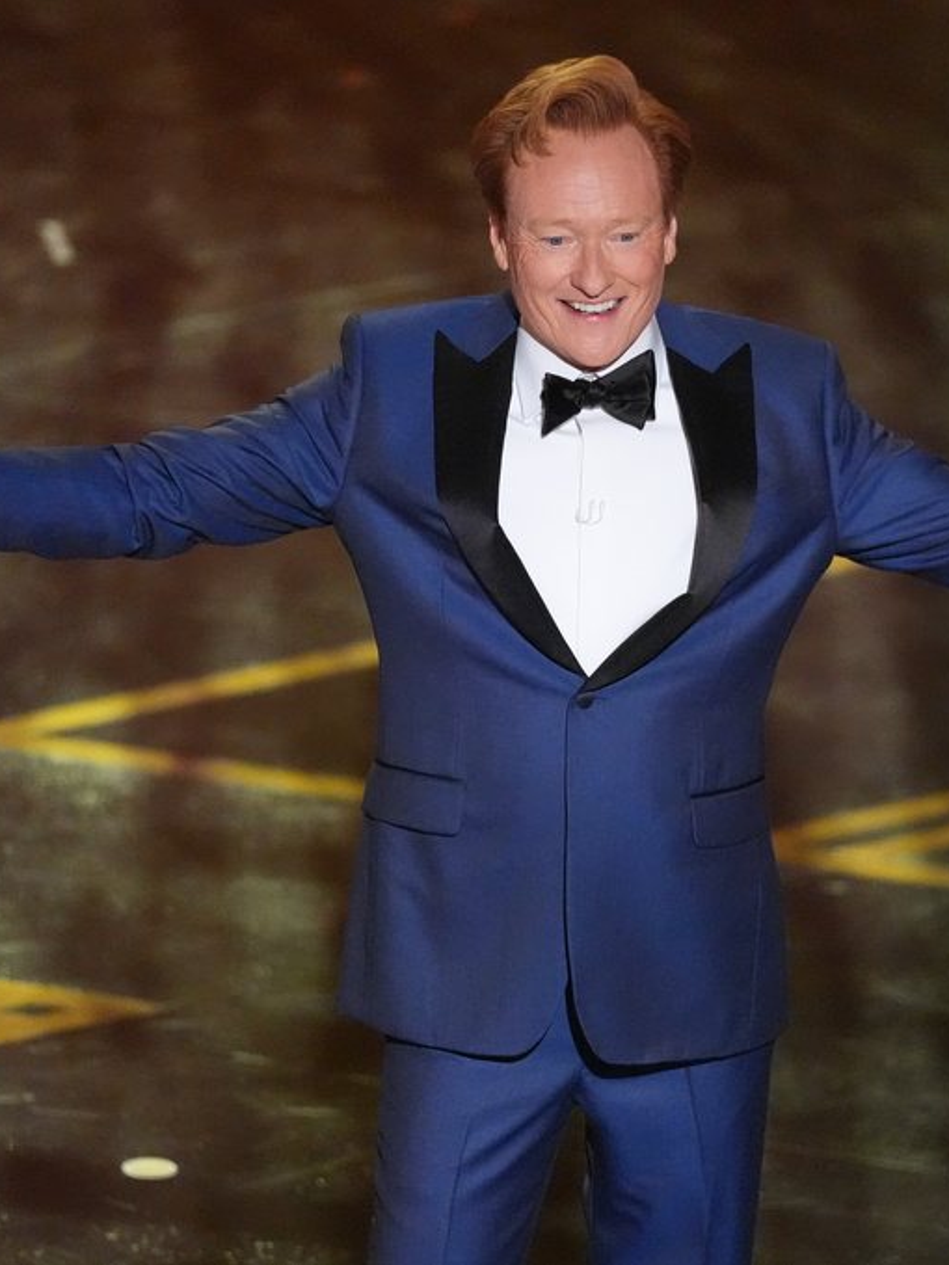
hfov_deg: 1.7
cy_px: 632
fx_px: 31765
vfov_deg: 2.3
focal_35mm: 869
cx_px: 571
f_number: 4
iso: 10000
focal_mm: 600
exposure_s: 1/640
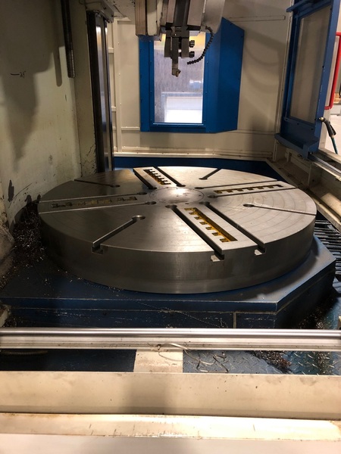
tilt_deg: -21.2
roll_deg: +1.2
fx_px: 368
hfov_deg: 49.7
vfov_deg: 63.4
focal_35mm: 28
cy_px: 227
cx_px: 170
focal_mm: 3.99
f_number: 1.8
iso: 100
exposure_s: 1/6
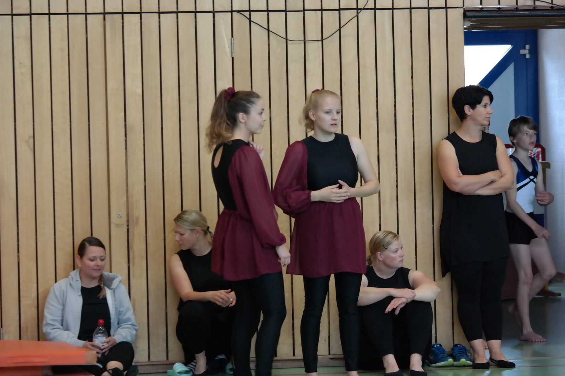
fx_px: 2510
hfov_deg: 12.8
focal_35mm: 160
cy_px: 188
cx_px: 282
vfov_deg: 8.6
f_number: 5
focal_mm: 104
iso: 3200
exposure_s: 1/125
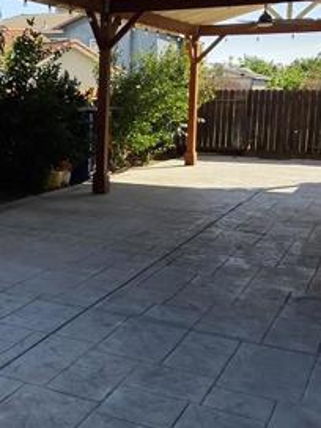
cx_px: -50
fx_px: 606
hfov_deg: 26.8
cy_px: 154
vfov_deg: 38.6
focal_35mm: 49
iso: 50
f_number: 1.9
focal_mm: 2.2
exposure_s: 1/2000
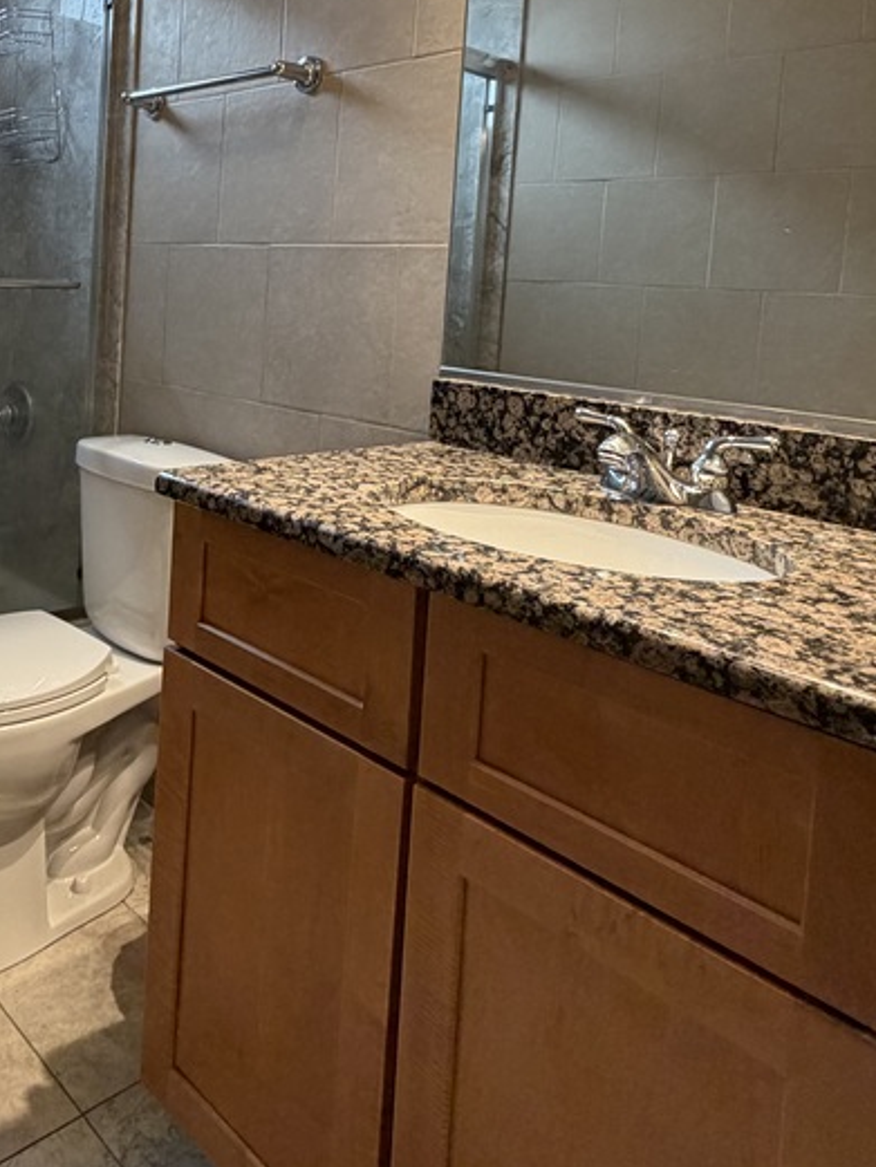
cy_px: 316
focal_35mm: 29
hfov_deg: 45.0
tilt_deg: -2.1
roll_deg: -3.1
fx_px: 978
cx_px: 137
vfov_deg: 58.9
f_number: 2.2
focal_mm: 2.22
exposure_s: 1/60
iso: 250
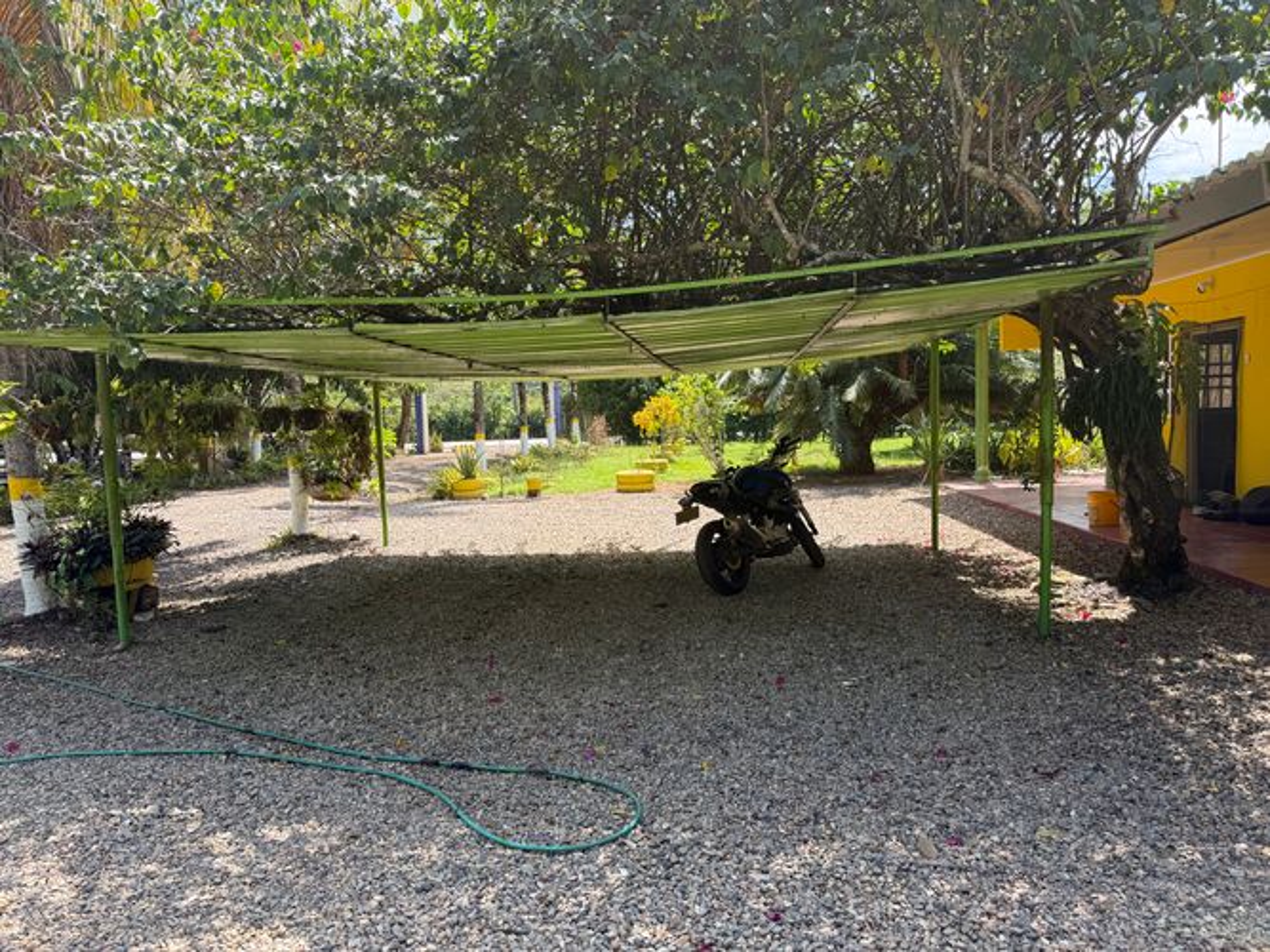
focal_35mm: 24
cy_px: 476
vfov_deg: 56.8
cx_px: 635
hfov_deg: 71.6
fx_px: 880
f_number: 1.78
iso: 80
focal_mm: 6.76
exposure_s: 1/765
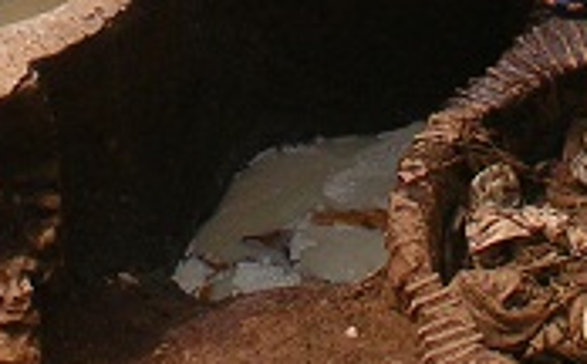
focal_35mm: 413
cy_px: -359
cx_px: 285
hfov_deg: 5.1
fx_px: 6594
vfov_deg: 3.1
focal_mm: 16.7
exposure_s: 1/331
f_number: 4.8
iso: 50
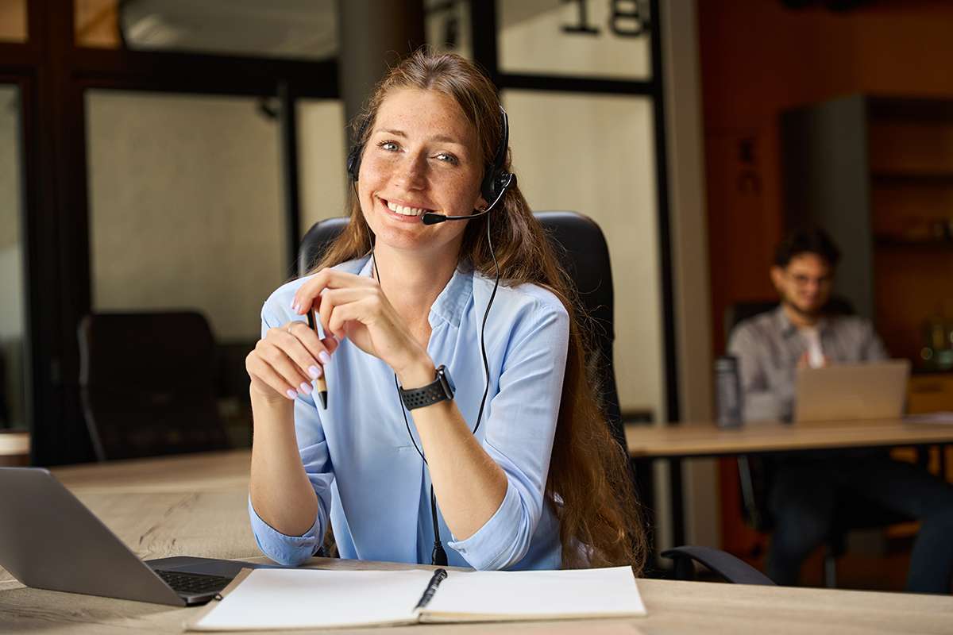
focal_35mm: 60
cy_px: 318
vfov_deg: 22.5
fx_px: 1599
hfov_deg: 33.2
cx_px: 476
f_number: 2.8
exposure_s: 1/320
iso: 500
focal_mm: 60.4
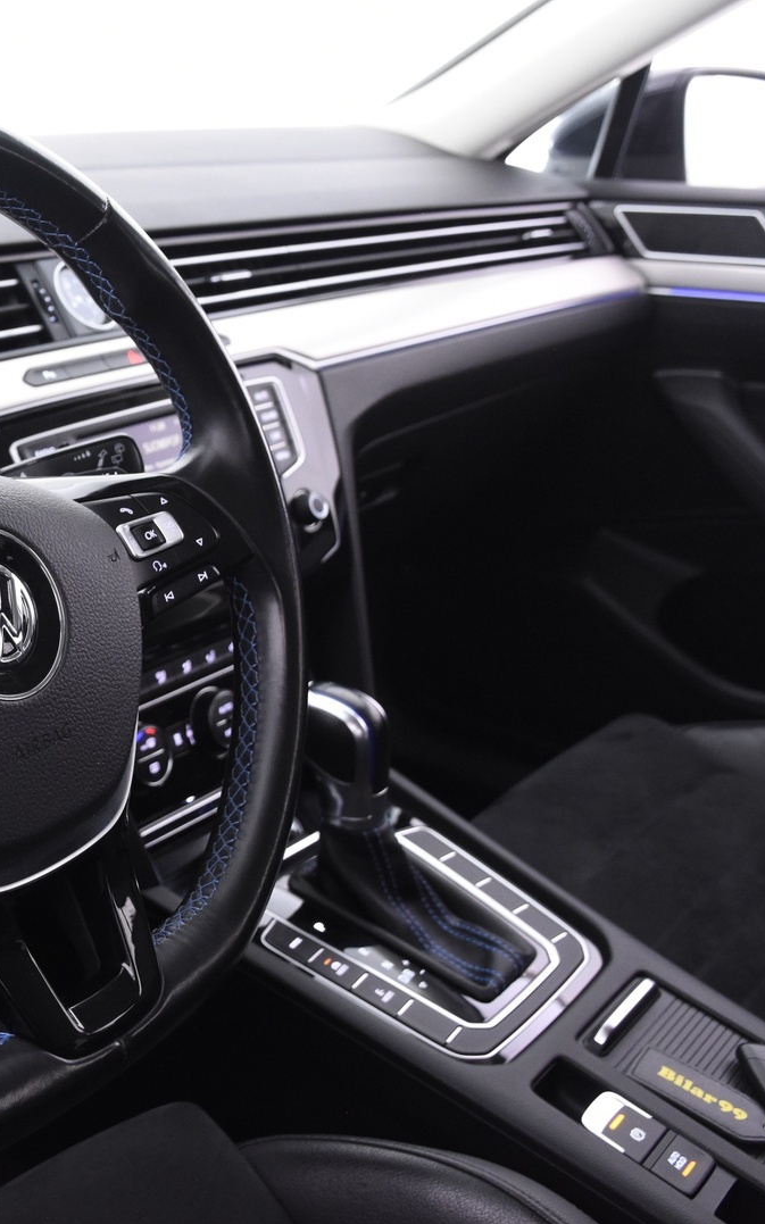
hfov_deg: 26.0
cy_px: 613
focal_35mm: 46
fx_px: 1535
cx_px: -68
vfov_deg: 43.5
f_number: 5
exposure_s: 1/15
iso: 2000
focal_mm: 20
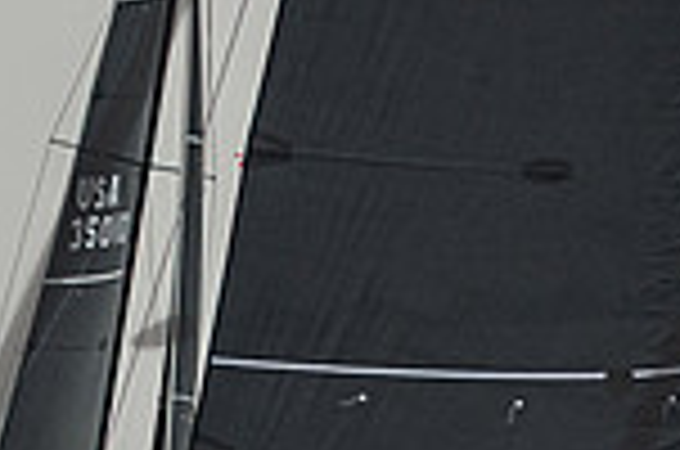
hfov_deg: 4.0
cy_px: 749
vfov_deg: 2.6
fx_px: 9783
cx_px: 826
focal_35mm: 519
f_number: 4.5
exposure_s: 1/4000
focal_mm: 100
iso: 250
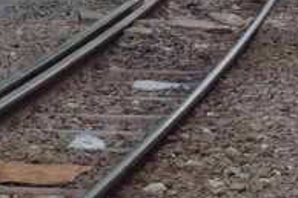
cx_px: -198
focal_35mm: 248
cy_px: -227
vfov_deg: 5.4
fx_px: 2051
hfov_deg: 8.1
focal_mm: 26
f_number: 8
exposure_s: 1/250
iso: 800
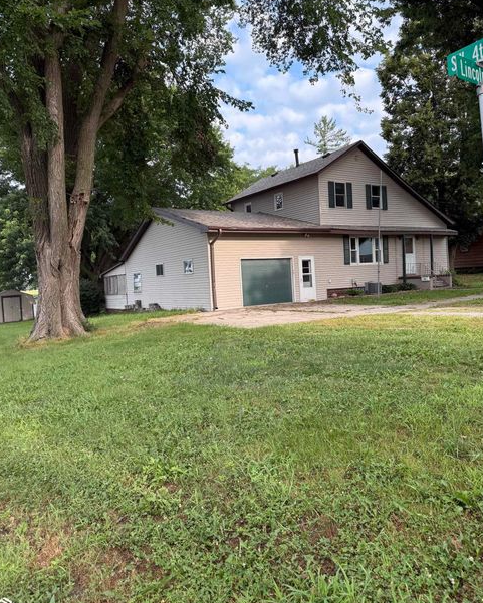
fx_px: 464
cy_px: 287
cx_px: 245
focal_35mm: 26
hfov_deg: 54.9
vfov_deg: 66.0
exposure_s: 1/898
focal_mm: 6.76
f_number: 1.78
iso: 100
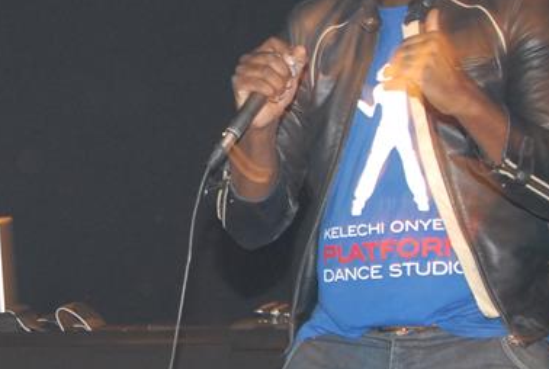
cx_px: -16
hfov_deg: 18.2
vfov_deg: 12.6
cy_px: 312
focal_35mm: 109
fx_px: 1666
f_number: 5.6
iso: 400
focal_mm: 24
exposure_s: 1/6
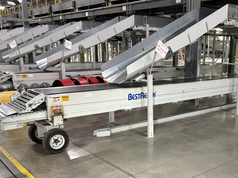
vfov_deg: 34.9
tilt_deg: -15.2
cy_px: 115
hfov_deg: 44.7
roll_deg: -0.6
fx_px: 282
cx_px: 170
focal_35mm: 41
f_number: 1.6
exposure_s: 1/60
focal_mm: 5.96
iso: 320
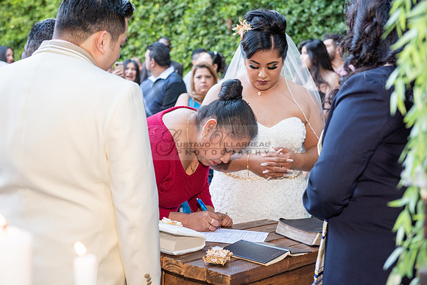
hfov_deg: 32.4
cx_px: 214
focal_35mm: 62
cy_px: 142
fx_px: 736
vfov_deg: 21.9
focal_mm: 62
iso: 640
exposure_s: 1/125
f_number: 4.5
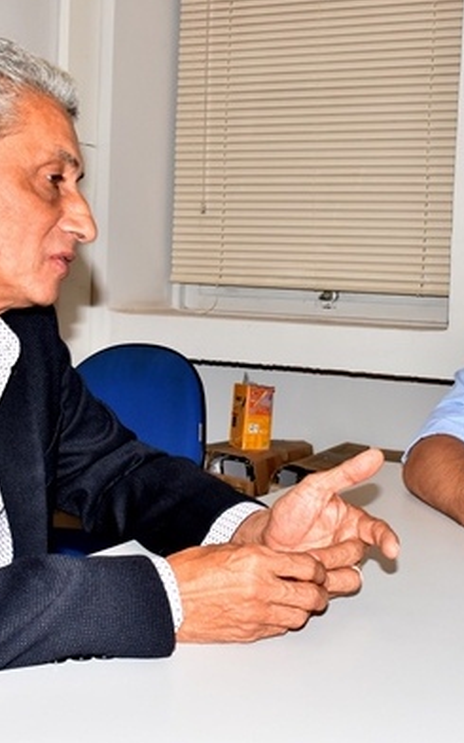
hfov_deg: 24.1
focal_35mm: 54
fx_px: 1088
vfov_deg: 37.7
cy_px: 366
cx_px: 265
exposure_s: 1/60
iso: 640
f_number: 16
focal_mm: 23
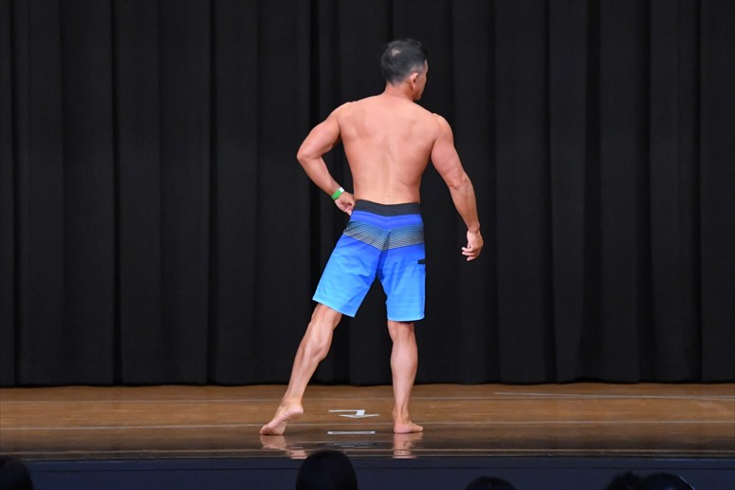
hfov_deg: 9.5
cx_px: 368
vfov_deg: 6.3
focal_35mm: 217
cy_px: 245
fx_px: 4428
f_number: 5.6
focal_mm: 145
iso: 8000
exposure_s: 1/400
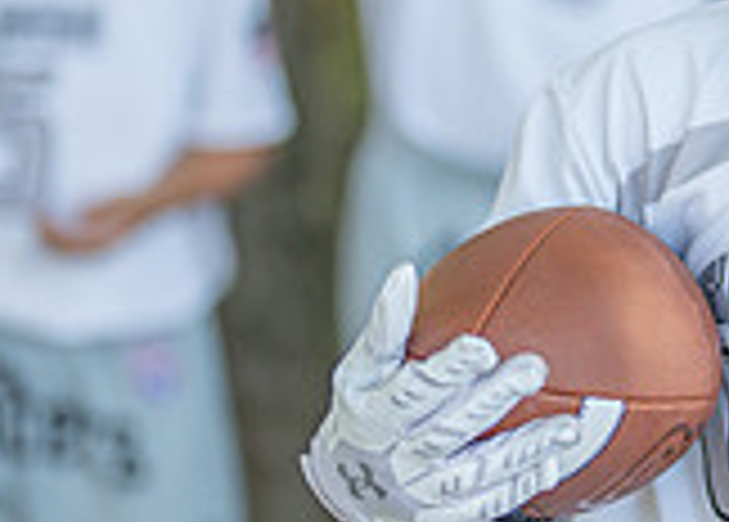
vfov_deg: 6.8
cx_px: 913
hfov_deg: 9.4
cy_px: 117
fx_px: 4372
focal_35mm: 211
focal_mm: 50
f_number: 1.2
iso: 1000
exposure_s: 1/5000
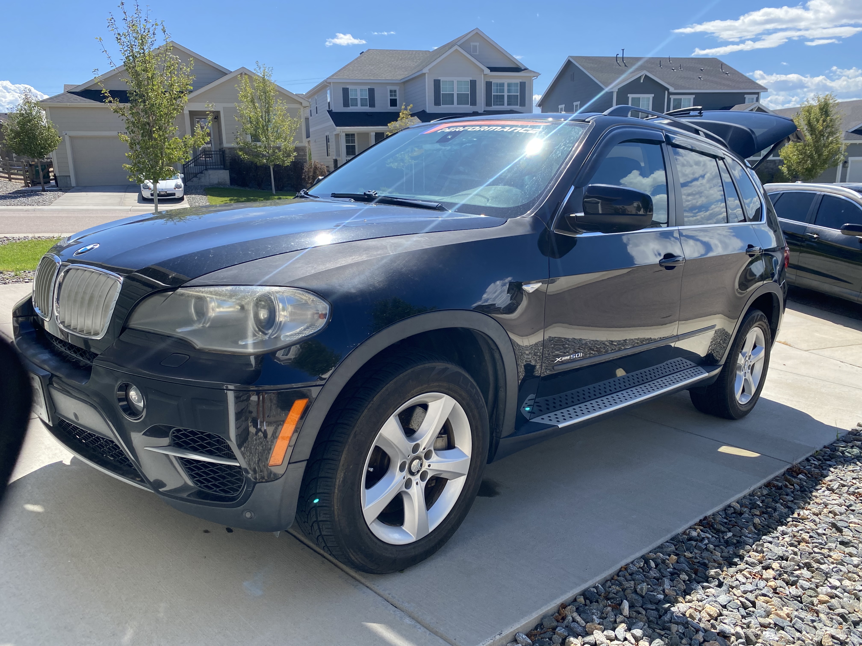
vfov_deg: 53.1
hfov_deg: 67.3
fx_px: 647
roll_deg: +0.6
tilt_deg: -12.9
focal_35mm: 26
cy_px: 323
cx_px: 431
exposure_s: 1/1395
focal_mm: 4.25
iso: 32
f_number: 1.8
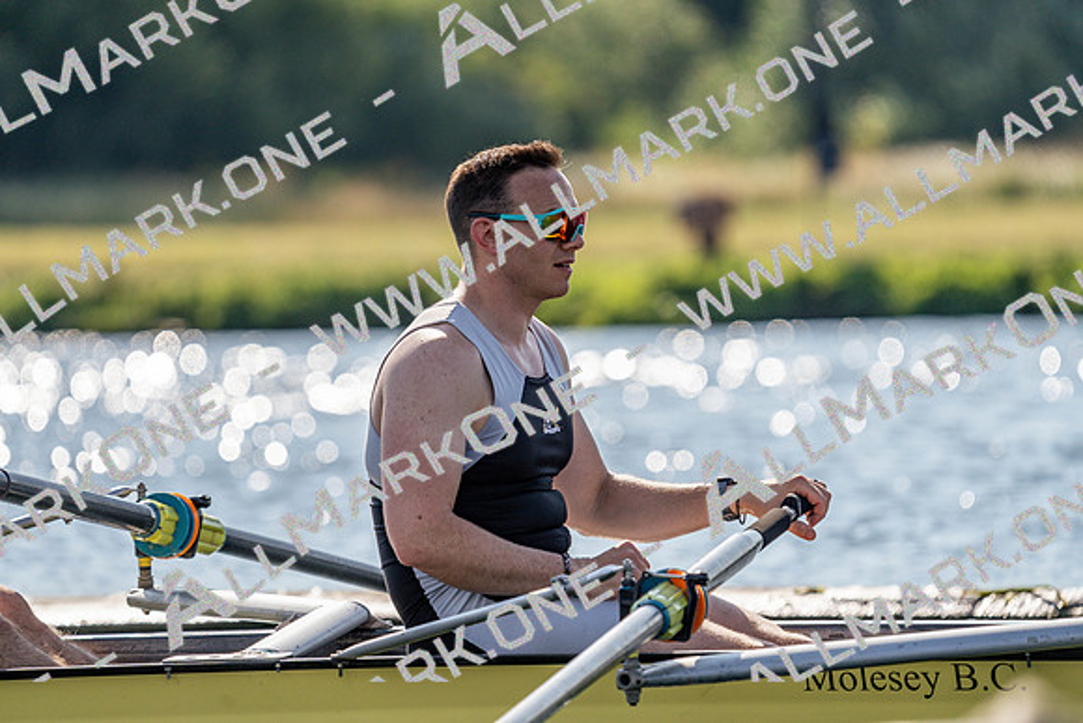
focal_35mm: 422
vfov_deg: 3.3
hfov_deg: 4.9
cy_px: 362
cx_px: 542
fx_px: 12698
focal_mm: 422
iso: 200
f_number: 6.3
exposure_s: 1/1600
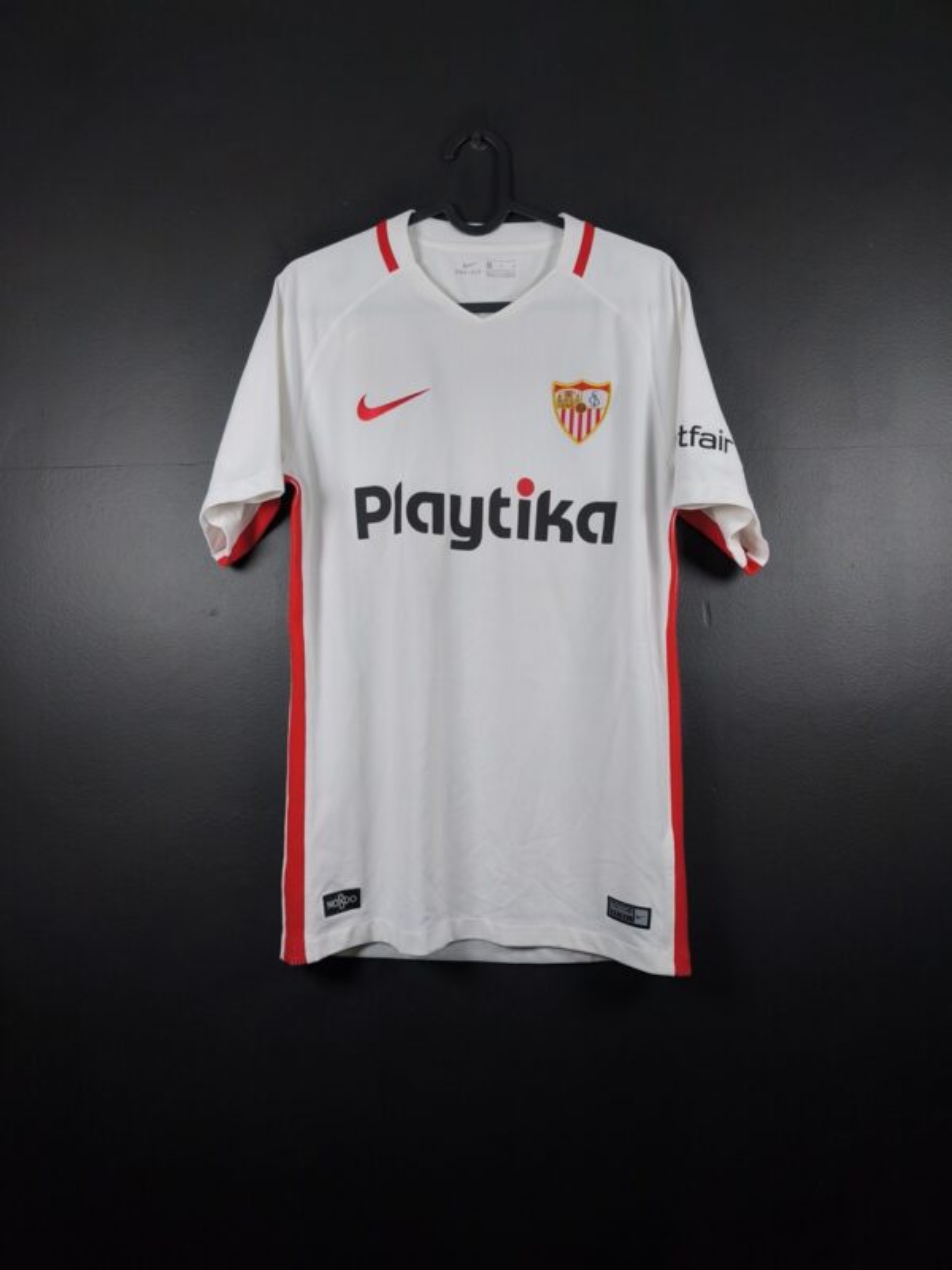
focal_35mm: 23
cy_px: 635
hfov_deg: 58.9
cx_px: 476
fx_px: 843
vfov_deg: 73.9
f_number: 1.6
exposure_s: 1/200
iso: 400
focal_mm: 6.57
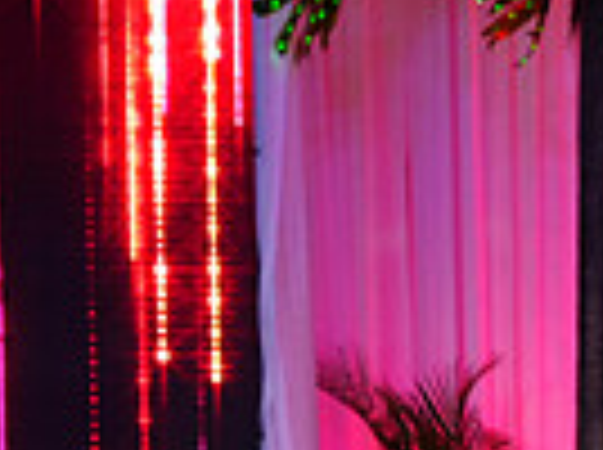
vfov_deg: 4.4
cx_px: 1080
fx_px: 5808
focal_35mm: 334
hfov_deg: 5.8
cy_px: 785
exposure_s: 1/400
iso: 2500
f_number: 4
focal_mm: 80
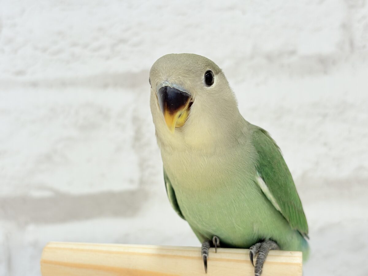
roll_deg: +4.4
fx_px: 553
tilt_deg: +0.5
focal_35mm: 52
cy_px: 138
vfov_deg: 28.0
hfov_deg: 36.8
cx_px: 184
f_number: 1.6
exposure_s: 1/50
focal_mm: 5.96
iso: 32
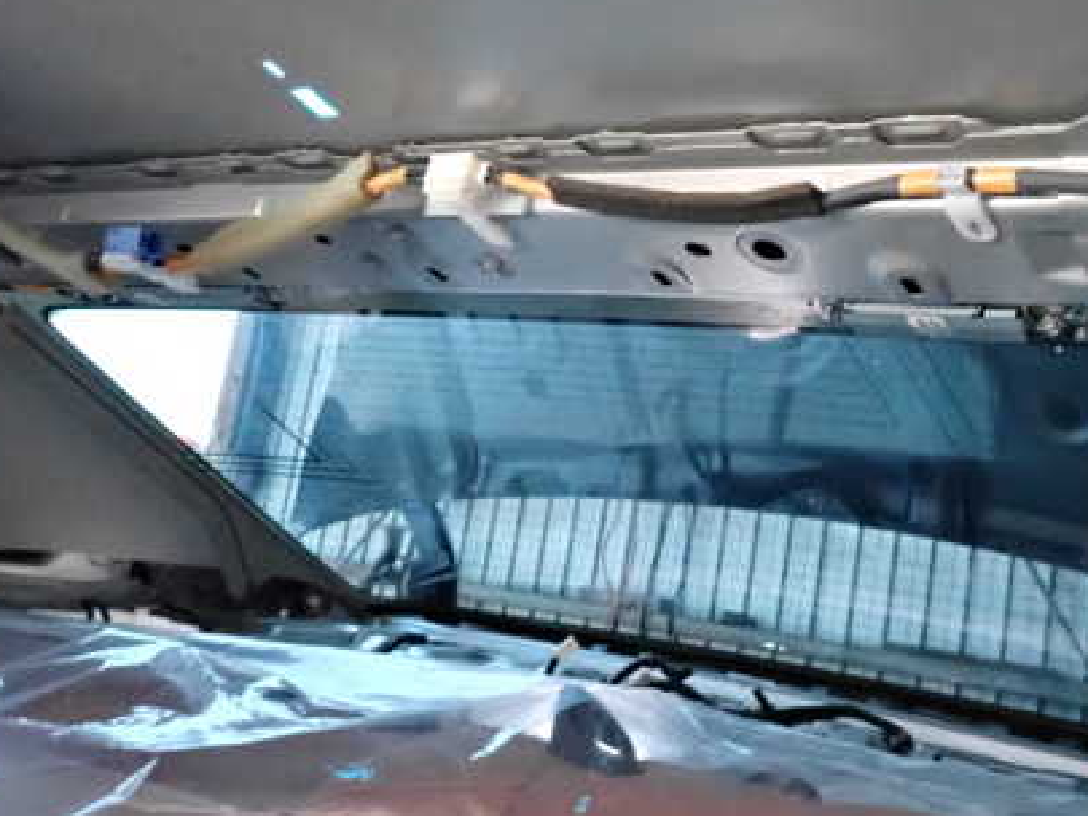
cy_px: 373
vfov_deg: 38.7
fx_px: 1163
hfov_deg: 48.8
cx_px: 768
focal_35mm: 37
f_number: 2.8
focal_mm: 4.5
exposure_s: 1/60
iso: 3200
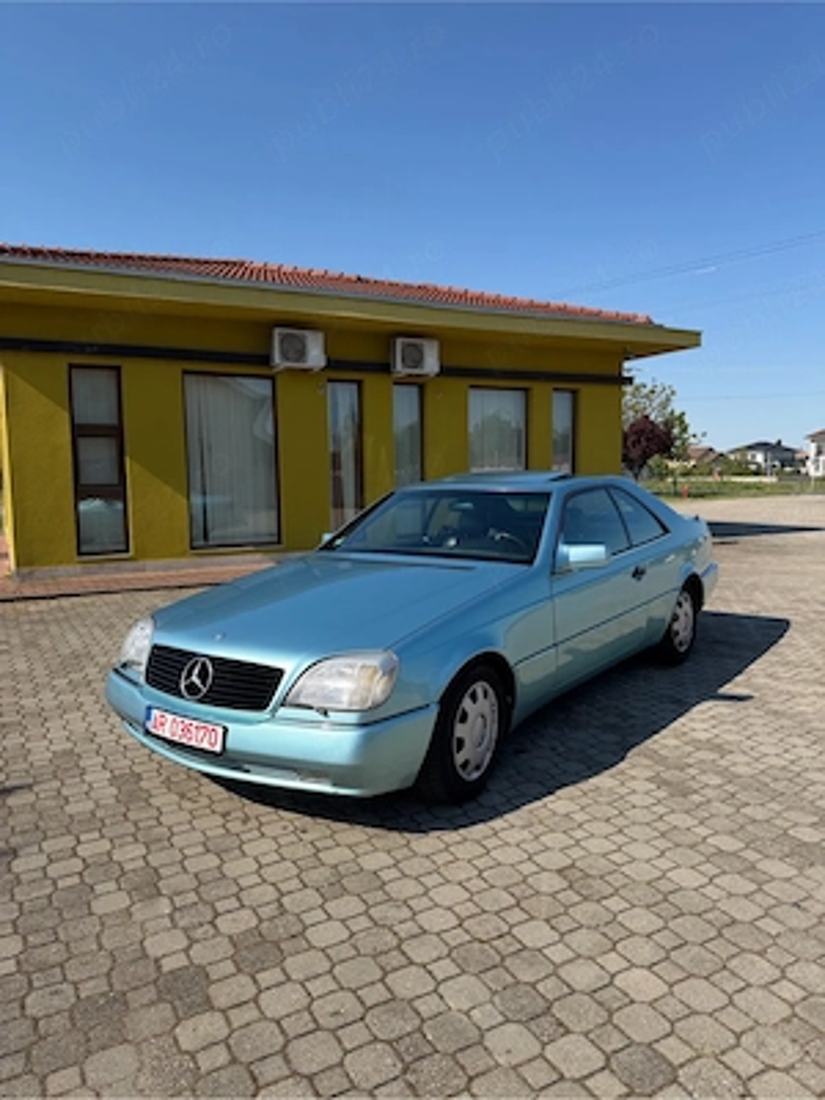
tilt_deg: -2.7
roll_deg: +1.3
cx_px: 412
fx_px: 763
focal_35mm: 24
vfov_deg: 71.6
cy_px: 550
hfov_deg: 56.8
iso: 100
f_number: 1.78
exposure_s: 1/5714
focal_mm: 6.76
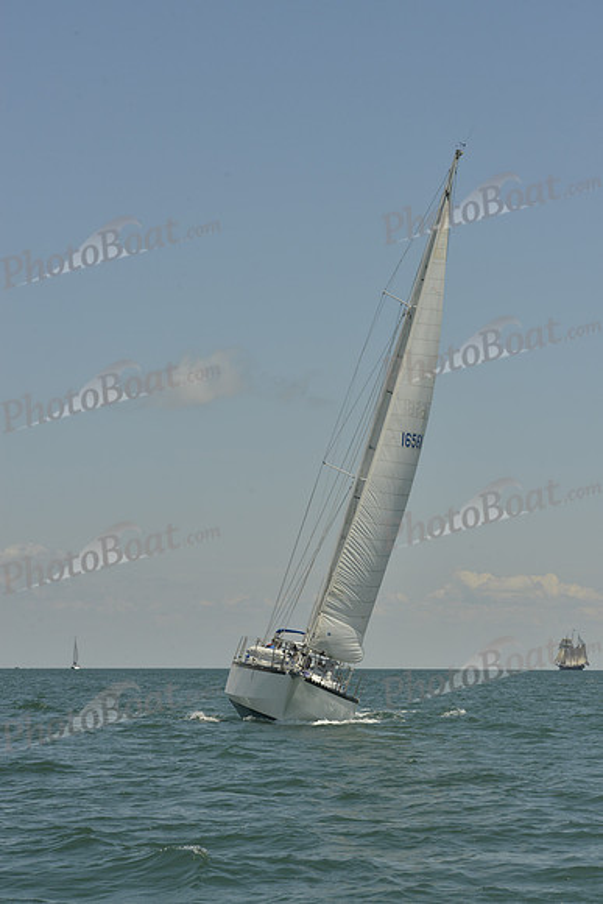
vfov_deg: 22.1
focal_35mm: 92
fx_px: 2310
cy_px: 452
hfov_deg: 14.9
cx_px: 302
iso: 280
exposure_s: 1/800
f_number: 13
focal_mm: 92
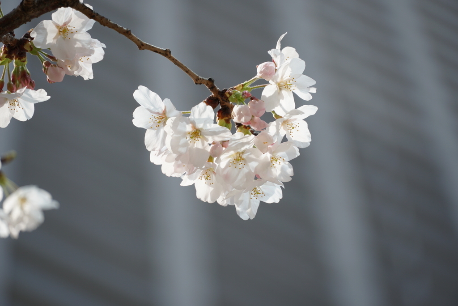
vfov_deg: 6.8
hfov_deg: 10.2
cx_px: 229
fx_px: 2578
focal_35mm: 202
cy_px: 153
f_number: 5.6
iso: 125
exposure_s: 1/500
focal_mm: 135
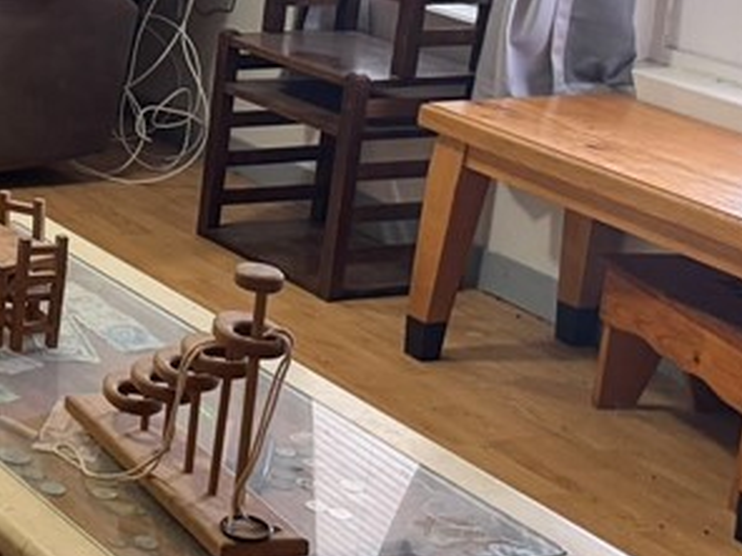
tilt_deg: -11.9
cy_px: 35
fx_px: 1779
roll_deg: +1.2
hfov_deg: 19.0
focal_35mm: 83
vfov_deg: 17.5
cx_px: -526
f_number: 1.78
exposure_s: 1/60
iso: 320
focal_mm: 6.76
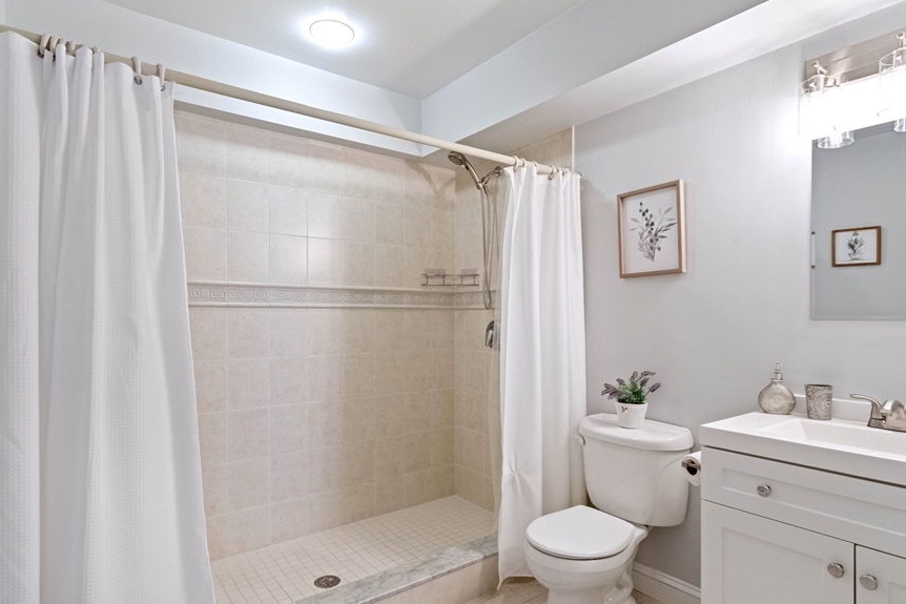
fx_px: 478
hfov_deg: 86.9
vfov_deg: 64.6
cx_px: 465
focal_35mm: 19
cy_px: 315
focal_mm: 16
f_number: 11
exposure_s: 1/5
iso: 3200
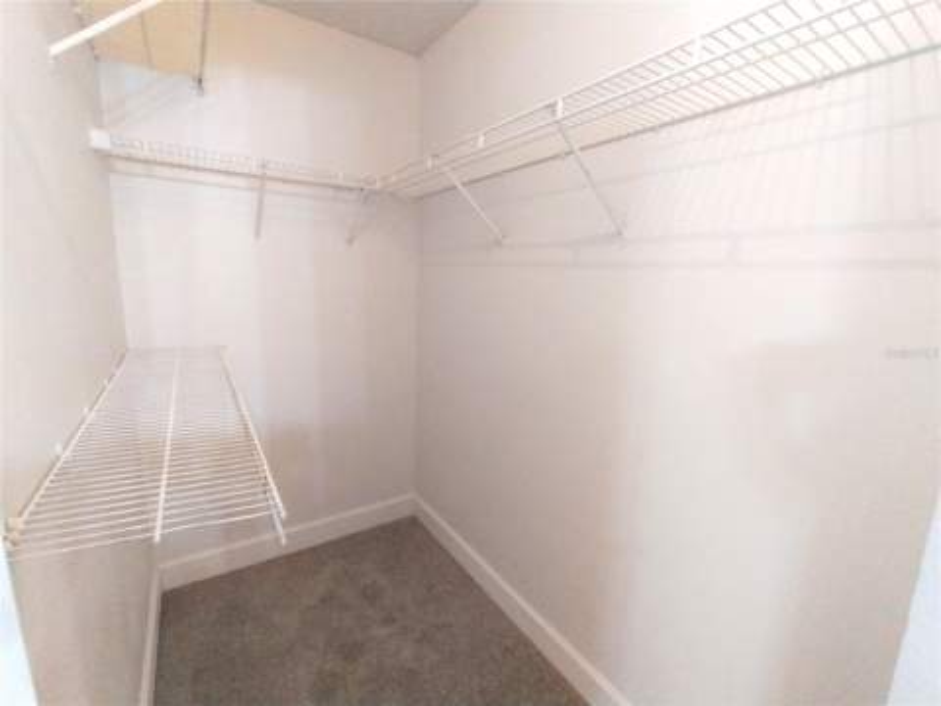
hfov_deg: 94.5
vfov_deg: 78.1
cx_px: 470
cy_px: 353
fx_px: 435
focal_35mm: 16
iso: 334
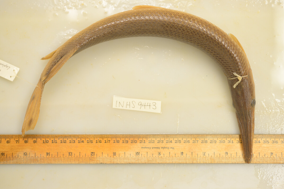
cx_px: 142
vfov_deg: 22.6
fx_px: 473
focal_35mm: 60
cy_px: 94
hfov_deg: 33.4
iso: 800
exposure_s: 1/200
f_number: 3.2
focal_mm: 60
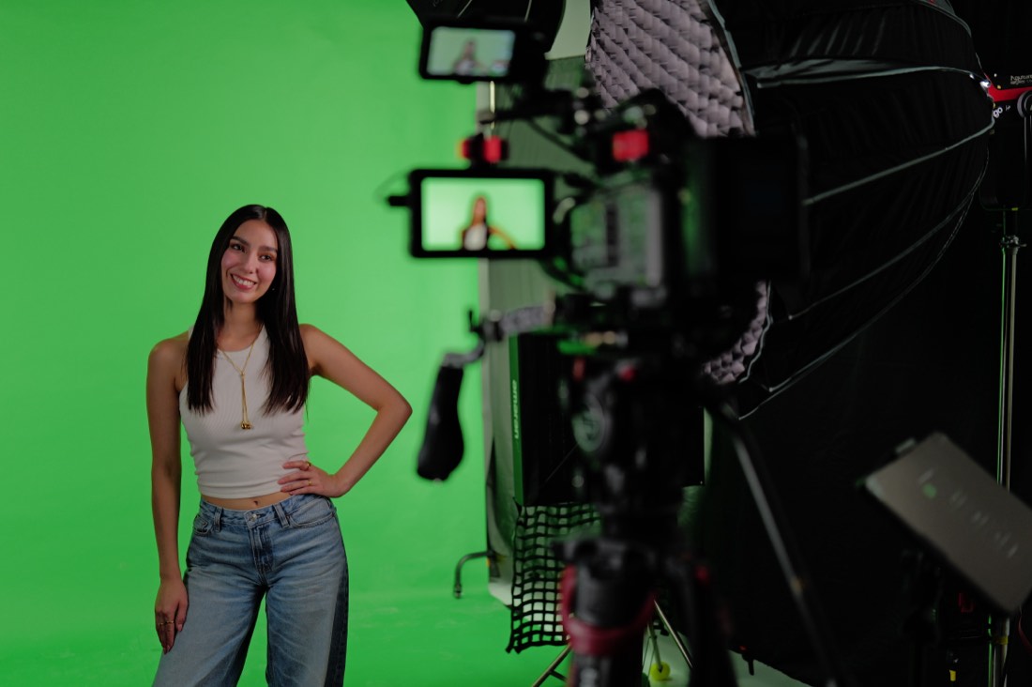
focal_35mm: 43
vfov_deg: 31.2
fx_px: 1232
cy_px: 344
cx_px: 516
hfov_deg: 45.5
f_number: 2
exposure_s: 1/125
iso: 160
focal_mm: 43
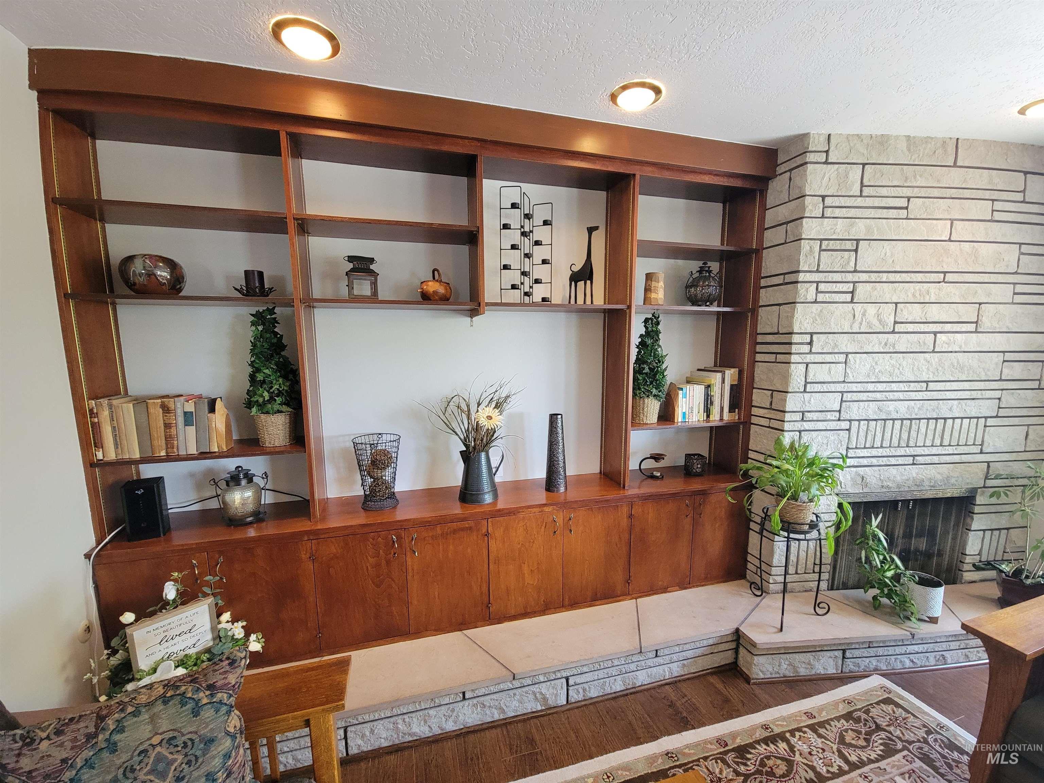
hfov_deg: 106.2
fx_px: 392
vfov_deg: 89.9
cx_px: 522
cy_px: 392
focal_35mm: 13
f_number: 2.2
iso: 400
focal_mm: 2.2
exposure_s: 1/60
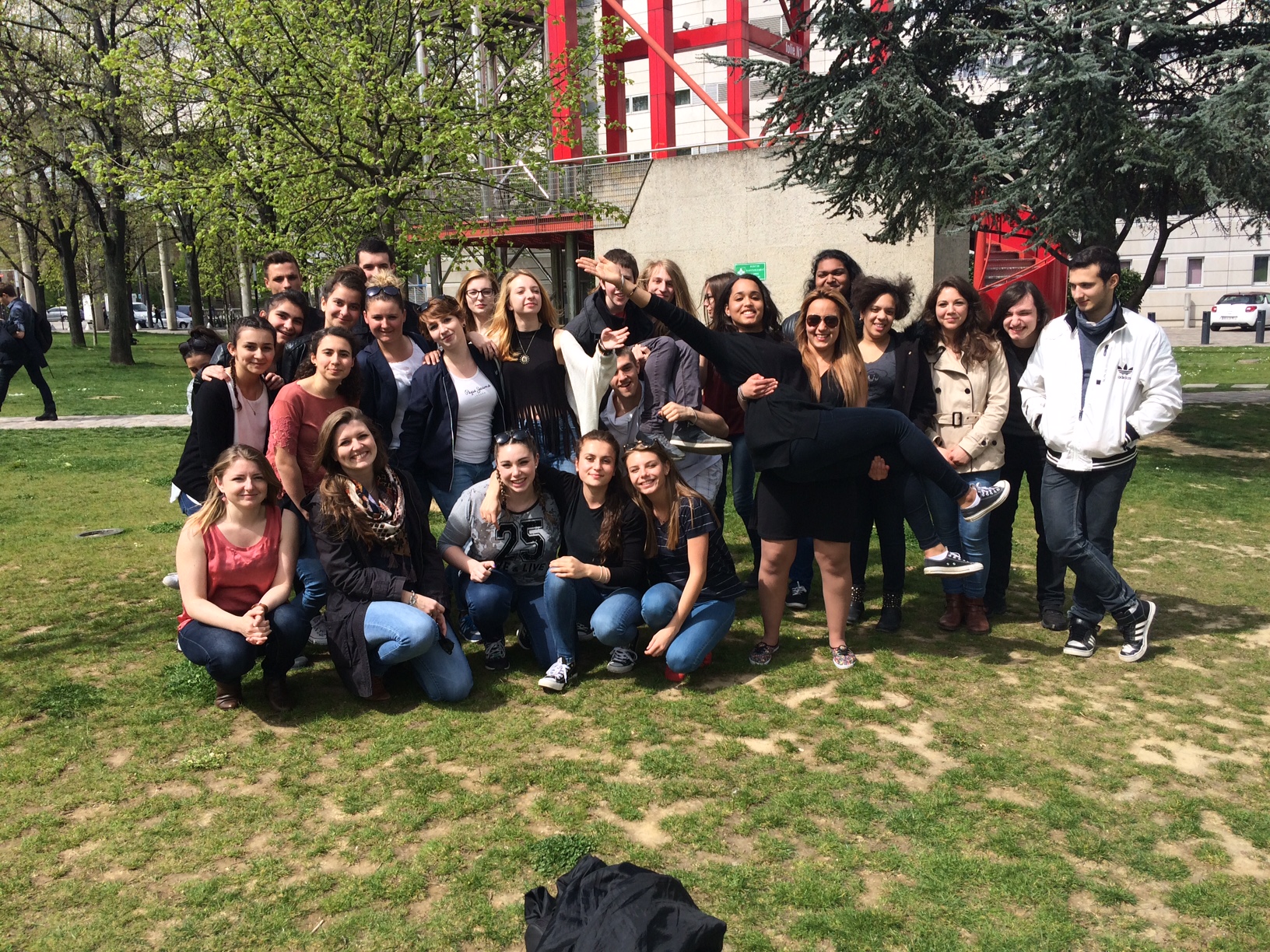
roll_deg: +2.2
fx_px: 1064
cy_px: 476
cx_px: 635
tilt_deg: -9.0
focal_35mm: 29
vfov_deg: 48.2
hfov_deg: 61.7
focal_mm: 4.15
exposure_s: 1/1709
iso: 32
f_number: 2.2
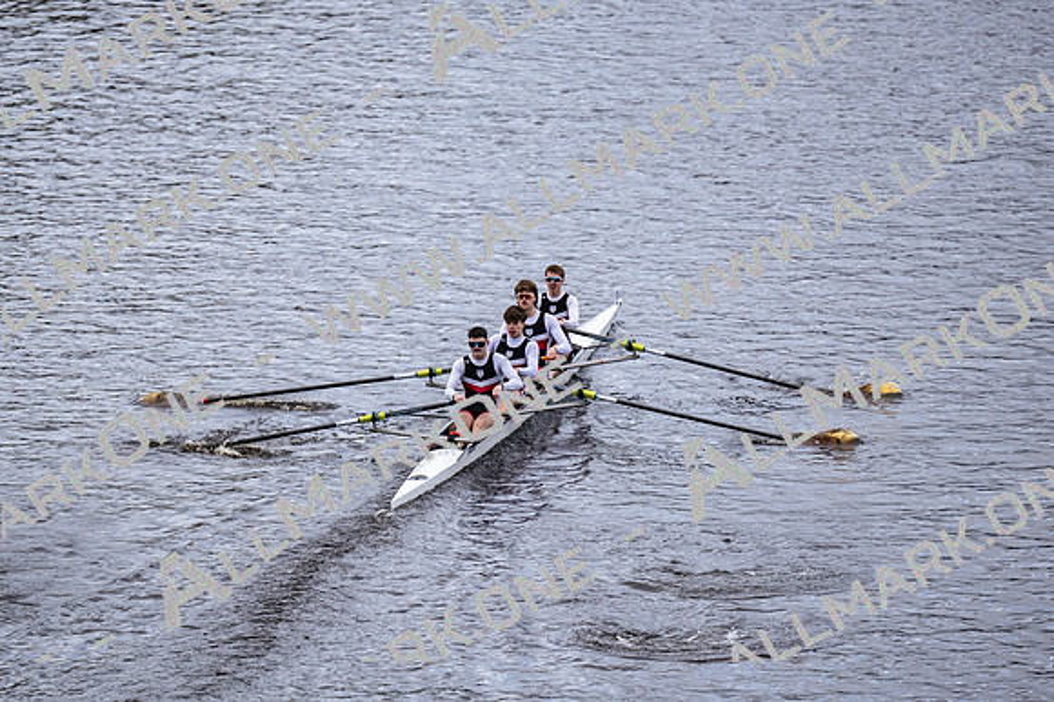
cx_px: 527
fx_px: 8778
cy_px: 351
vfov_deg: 4.6
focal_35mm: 300
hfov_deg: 6.9
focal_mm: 200
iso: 400
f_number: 2.8
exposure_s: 1/2000
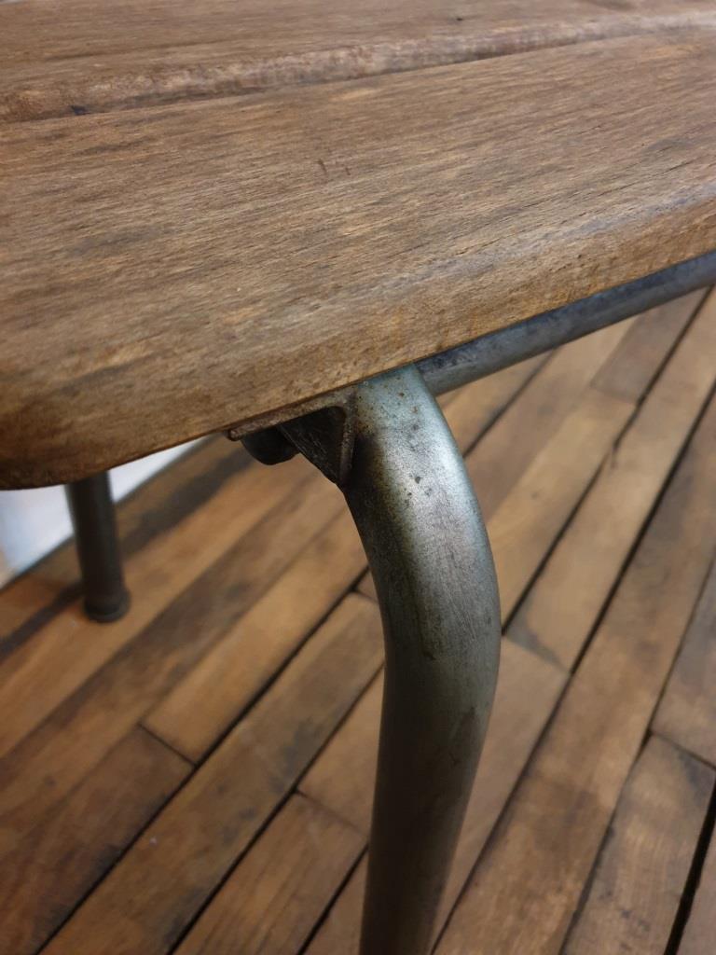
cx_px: 358
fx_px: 717
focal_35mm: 26
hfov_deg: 53.1
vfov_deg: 67.3
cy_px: 478
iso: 250
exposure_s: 1/13
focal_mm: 4.3
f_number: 1.5
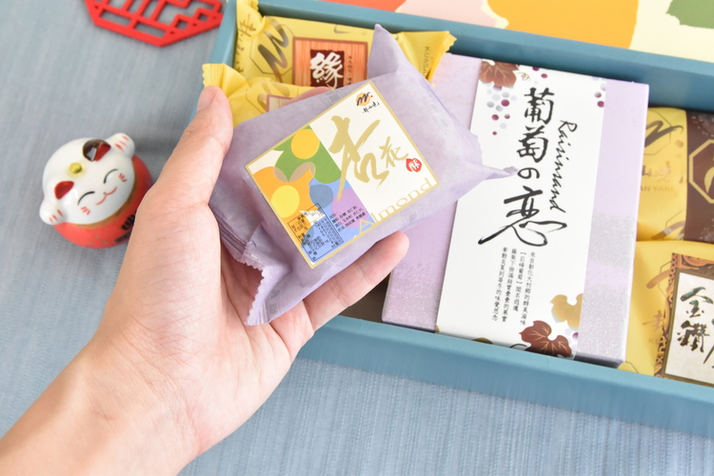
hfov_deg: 41.1
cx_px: 357
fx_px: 952
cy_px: 238
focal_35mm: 48
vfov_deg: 28.1
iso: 3200
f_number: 9
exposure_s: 1/60
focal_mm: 32
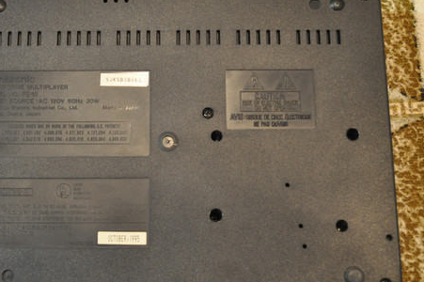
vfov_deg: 22.0
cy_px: 142
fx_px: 726
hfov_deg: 32.4
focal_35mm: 62
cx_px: 152
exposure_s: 1/15
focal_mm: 29
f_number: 4.5
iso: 1600
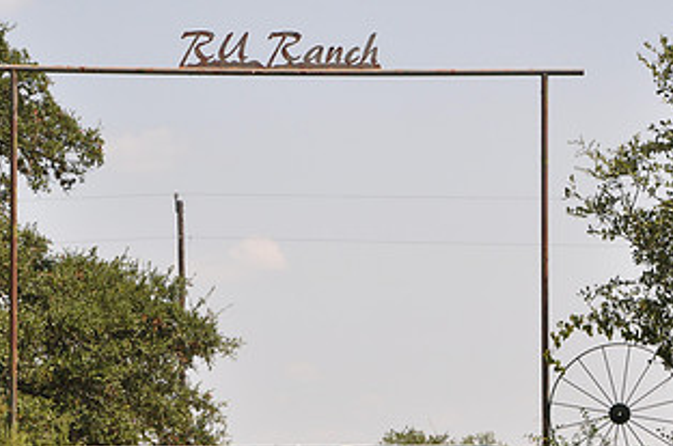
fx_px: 3434
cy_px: 277
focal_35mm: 184
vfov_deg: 7.4
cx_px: 278
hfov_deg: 11.2
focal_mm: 66
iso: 200
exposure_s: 1/250
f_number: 8
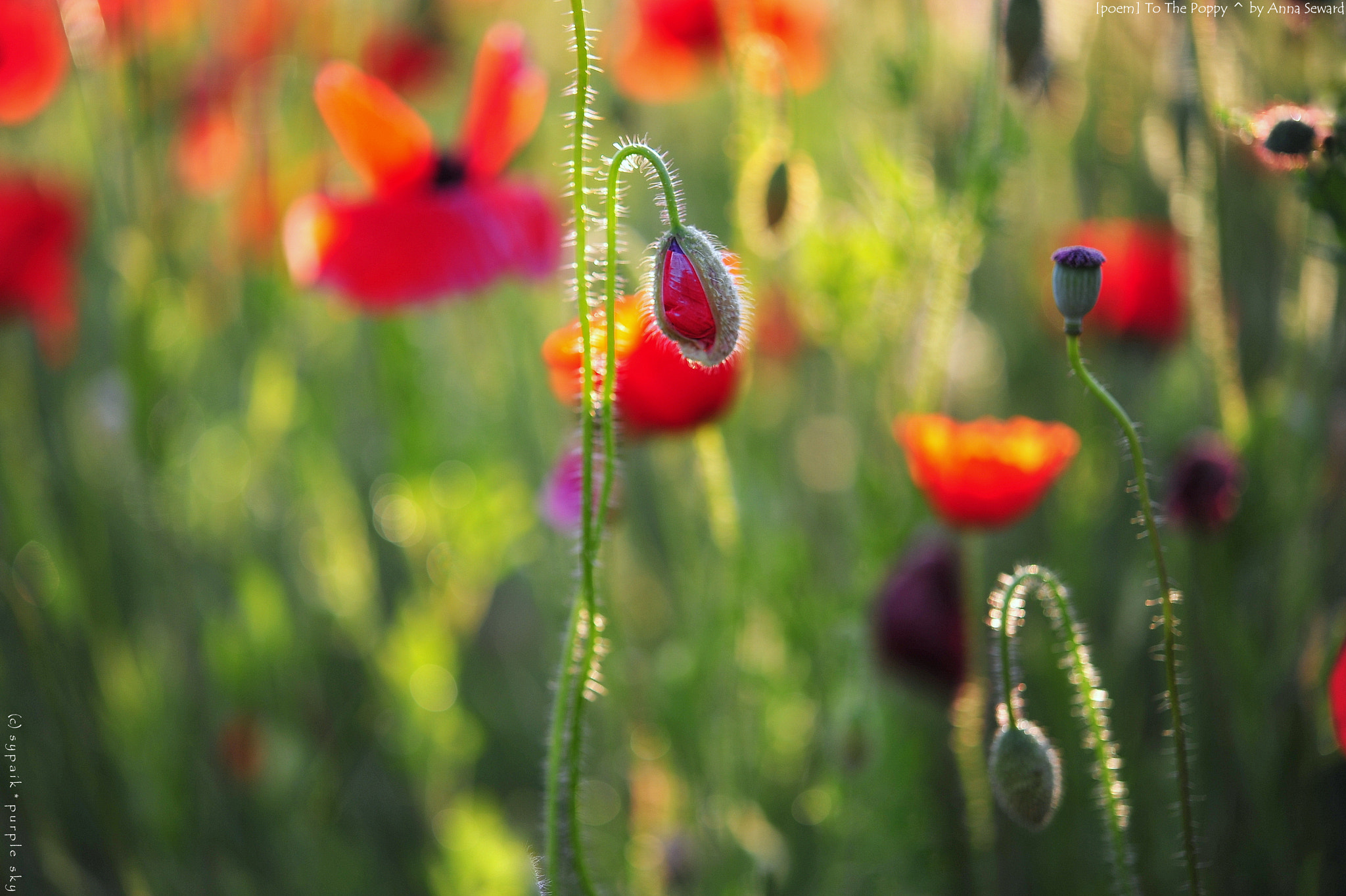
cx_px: 673
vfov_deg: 22.6
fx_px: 2242
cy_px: 448
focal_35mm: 60
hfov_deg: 33.4
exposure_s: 1/640
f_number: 3
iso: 200
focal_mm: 60
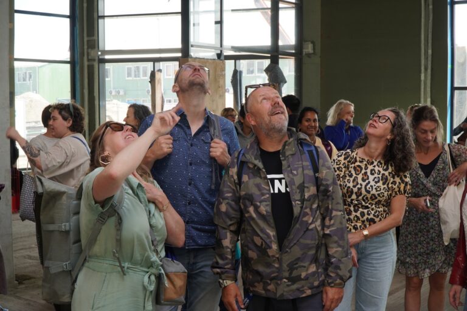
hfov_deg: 43.6
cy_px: 156
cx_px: 234
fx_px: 584
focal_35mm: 45
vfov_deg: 29.9
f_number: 8
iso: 200
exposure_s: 1/60
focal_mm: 30
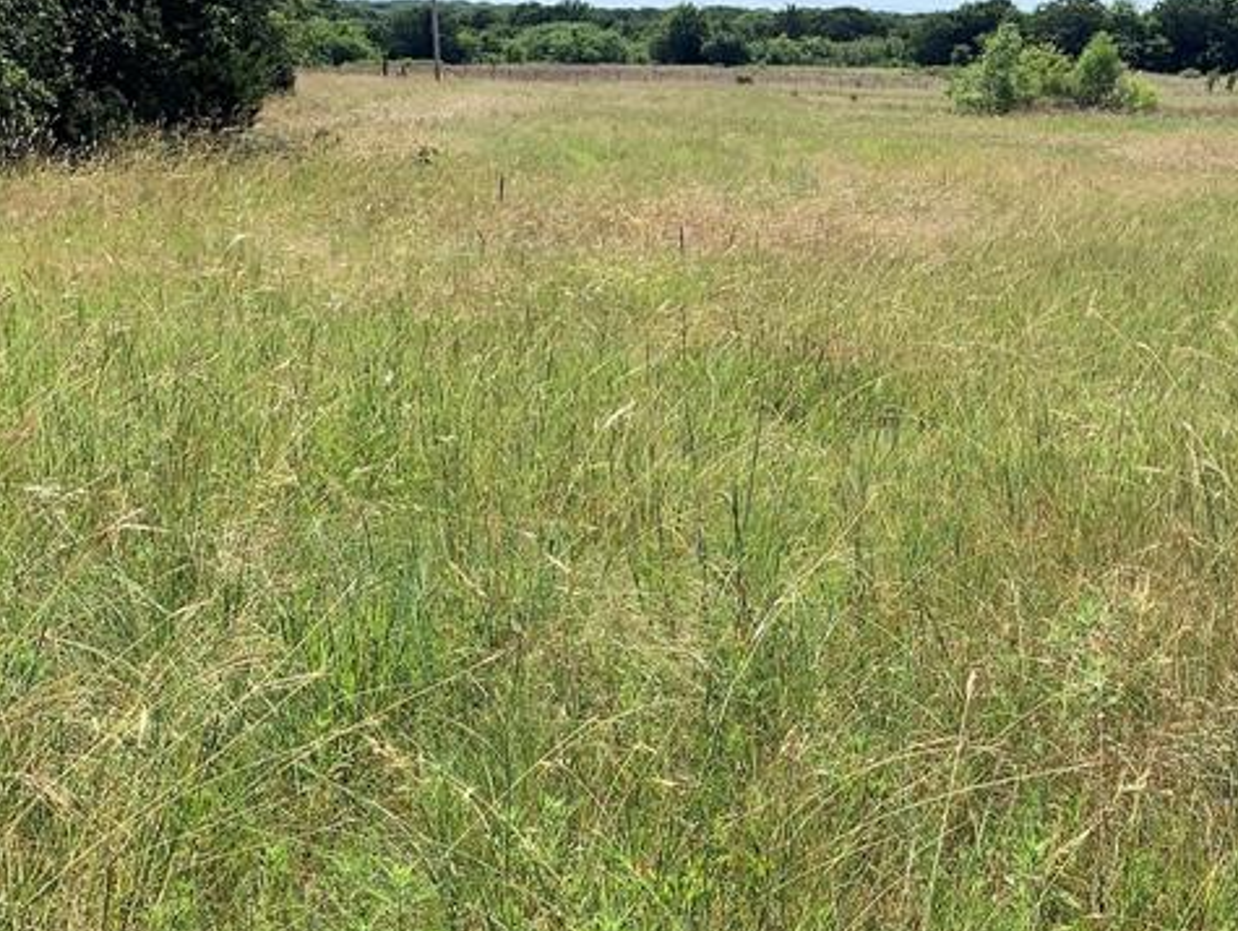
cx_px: 1037
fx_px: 2004
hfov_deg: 33.1
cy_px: 555
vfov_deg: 26.1
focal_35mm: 56
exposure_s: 1/1992
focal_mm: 4.25
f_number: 1.8
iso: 25
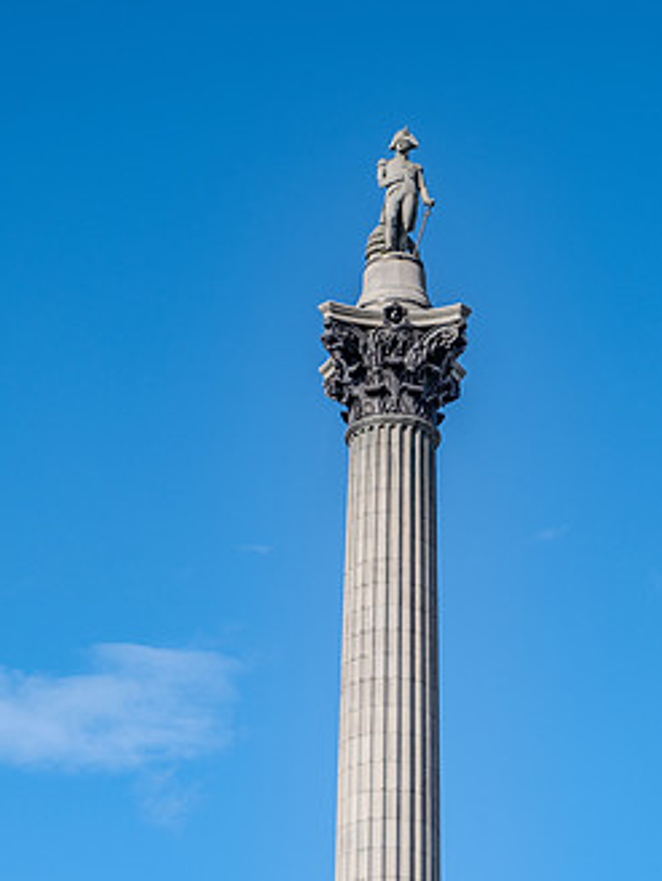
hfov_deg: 13.6
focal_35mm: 109
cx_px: 397
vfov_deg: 18.0
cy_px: 415
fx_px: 2778
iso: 160
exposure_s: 1/850
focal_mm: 55
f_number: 5.6
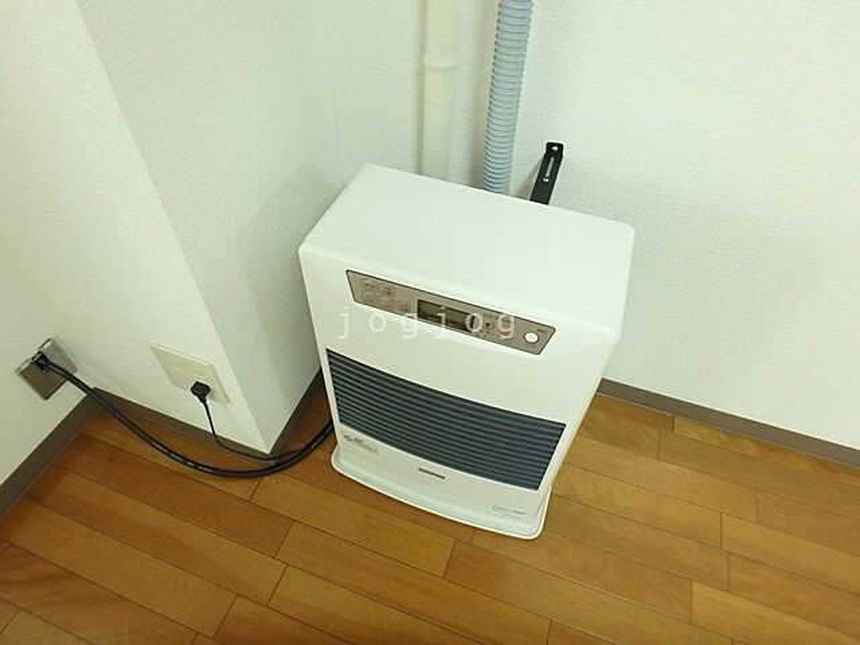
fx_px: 522
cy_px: 322
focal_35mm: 21
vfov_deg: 63.4
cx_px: 430
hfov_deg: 79.0
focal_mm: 3.7
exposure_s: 1/30
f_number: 3.5
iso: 640
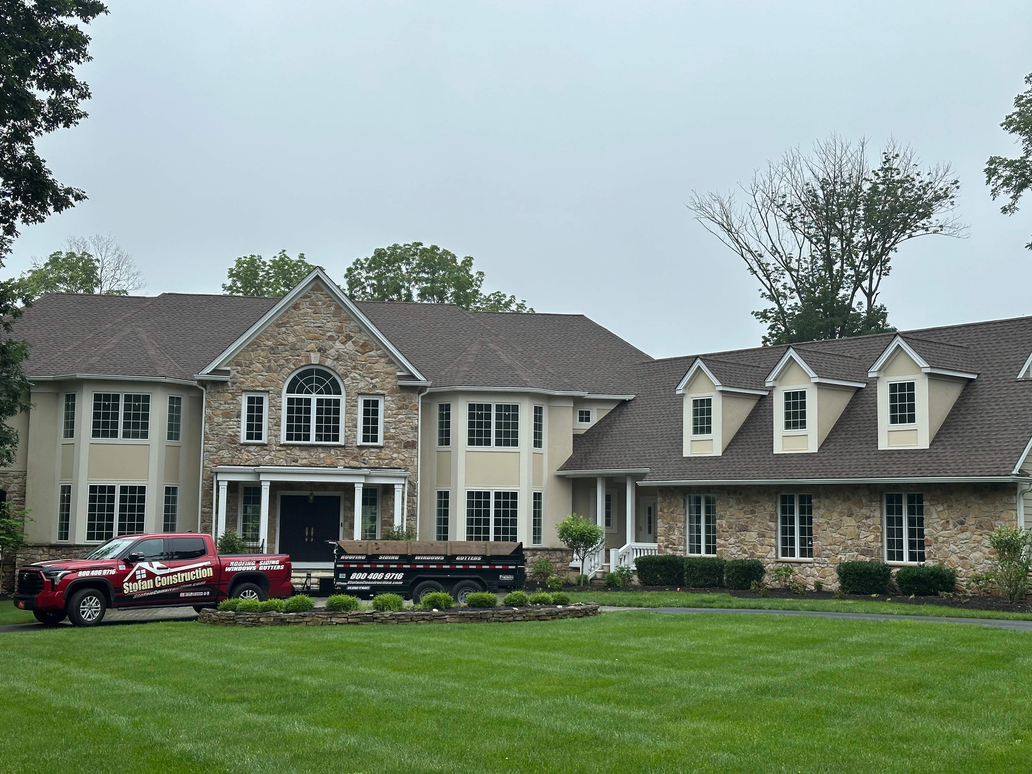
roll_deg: -1.1
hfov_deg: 39.7
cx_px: 516
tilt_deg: +6.2
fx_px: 1431
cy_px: 387
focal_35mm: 48
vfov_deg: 30.3
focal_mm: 6.86
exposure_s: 1/2203
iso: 64
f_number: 1.78
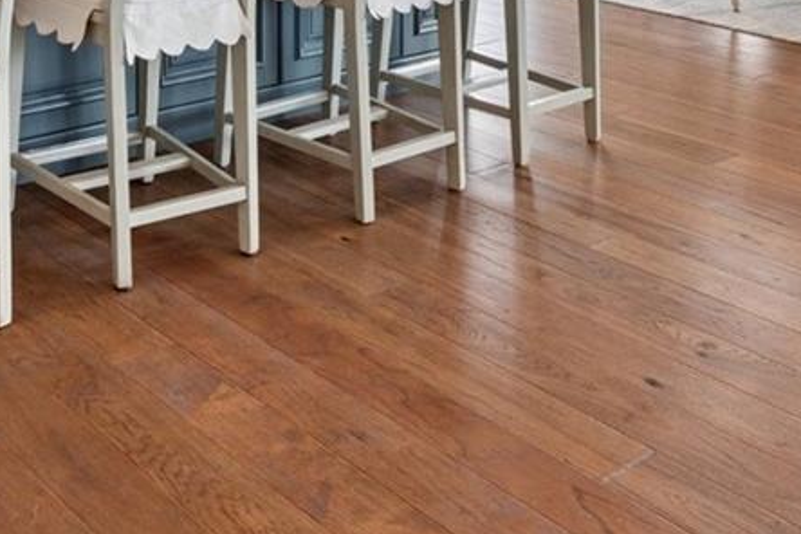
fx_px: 1201
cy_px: -290
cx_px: -22
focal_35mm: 54
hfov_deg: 33.4
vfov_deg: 20.9
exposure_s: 1/4
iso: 100
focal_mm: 15
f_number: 11
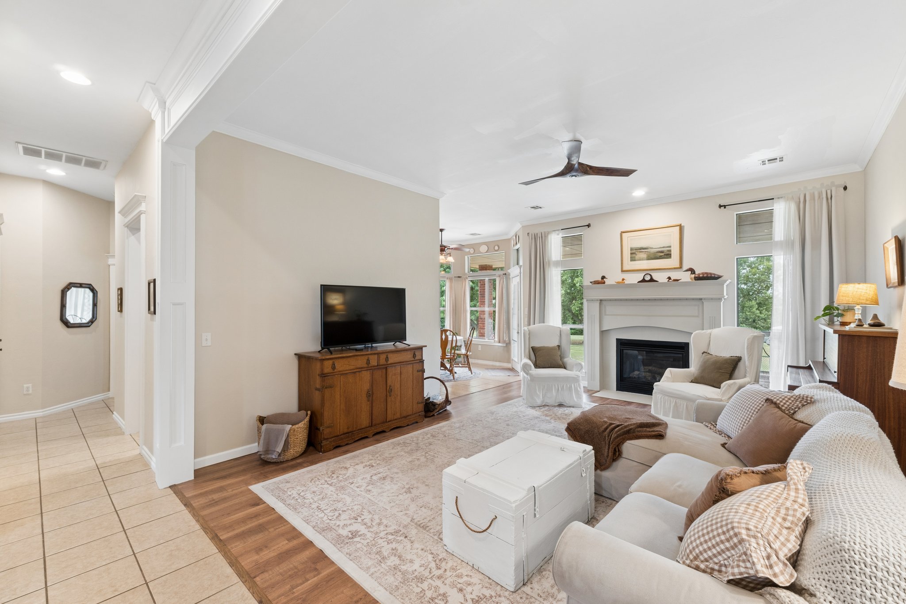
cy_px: 302
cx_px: 453
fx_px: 377
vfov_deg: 77.3
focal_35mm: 15
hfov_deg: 100.4
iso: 250
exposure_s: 1/15
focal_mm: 10
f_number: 8
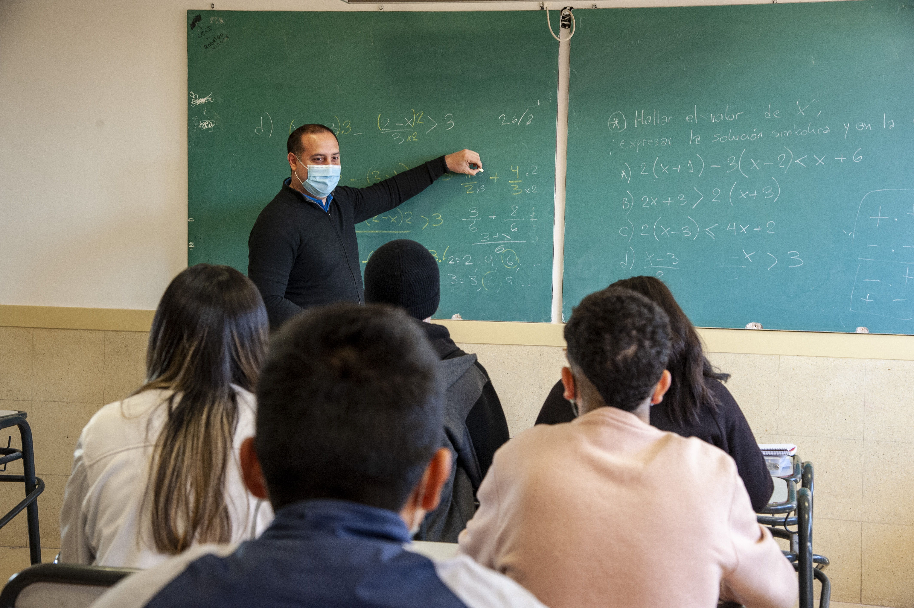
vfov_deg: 21.9
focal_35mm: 62
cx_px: 457
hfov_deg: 32.4
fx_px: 1573
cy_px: 304
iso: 2500
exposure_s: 1/100
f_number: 7.1
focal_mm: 62
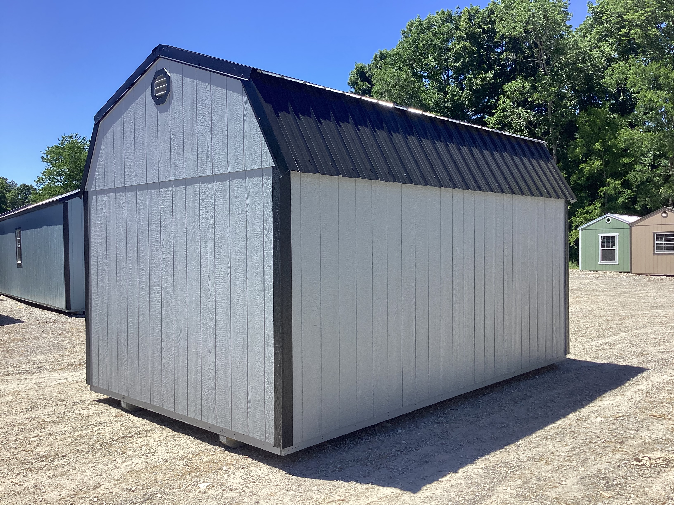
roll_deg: +0.2
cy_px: 252
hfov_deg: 58.4
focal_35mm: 31
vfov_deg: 45.4
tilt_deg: -3.5
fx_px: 604
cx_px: 337
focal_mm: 3.3
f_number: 2.4
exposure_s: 1/947
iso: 25
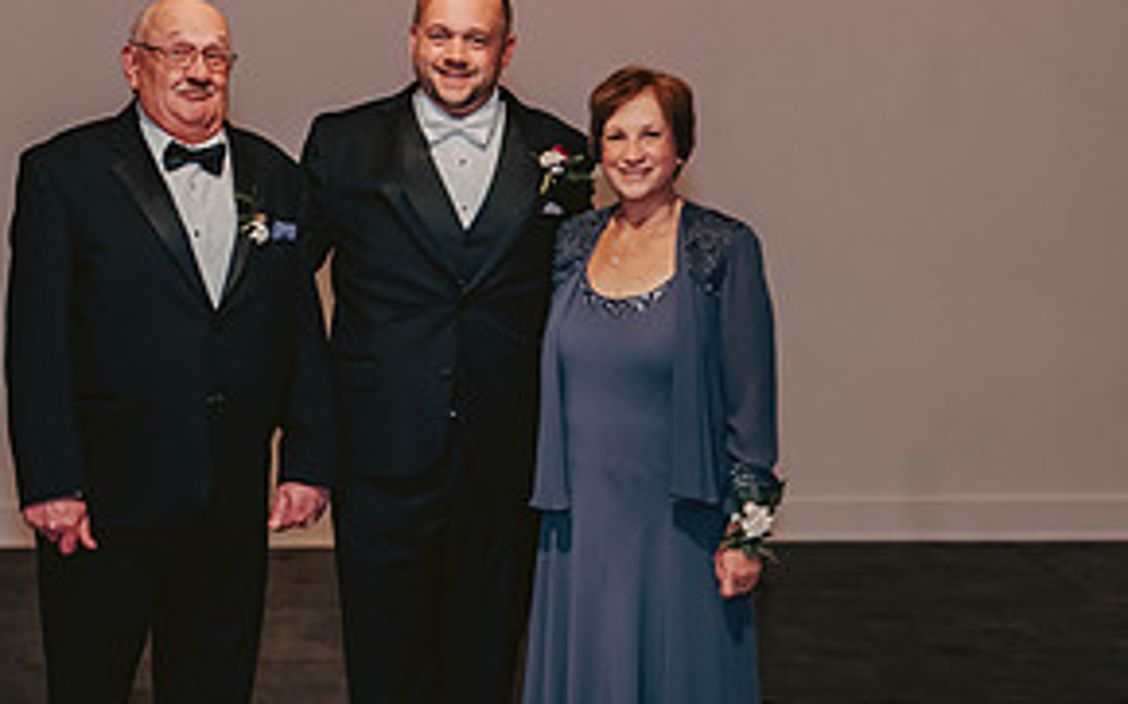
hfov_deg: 21.2
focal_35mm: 98
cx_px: 428
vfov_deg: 13.3
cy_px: 212
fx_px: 3012
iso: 1250
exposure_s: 1/60
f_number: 3.2
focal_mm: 48
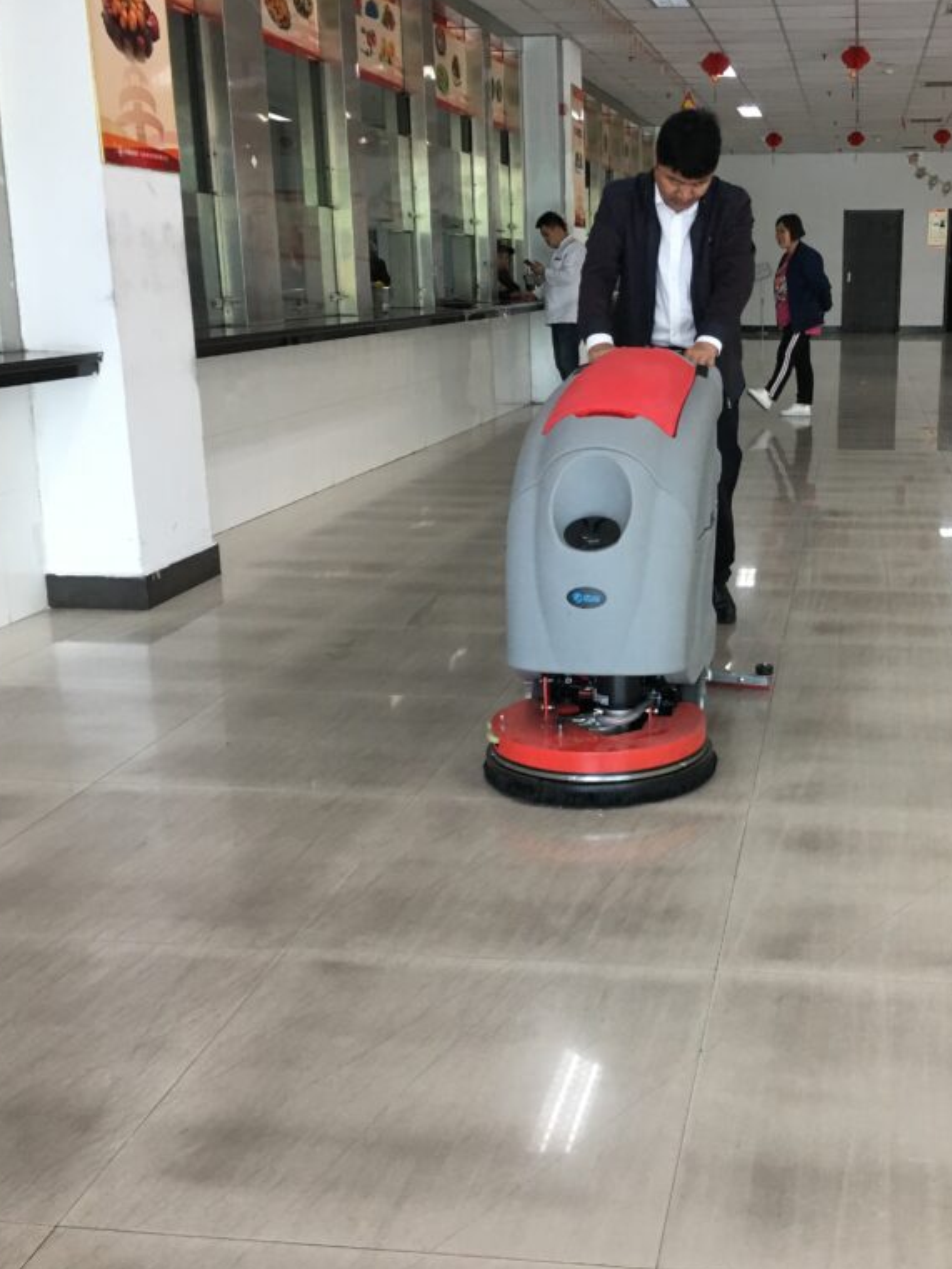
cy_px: 635
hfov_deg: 36.1
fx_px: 1430
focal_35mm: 39
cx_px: 695
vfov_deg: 47.9
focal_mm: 4.15
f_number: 2.2
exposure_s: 1/33
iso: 64
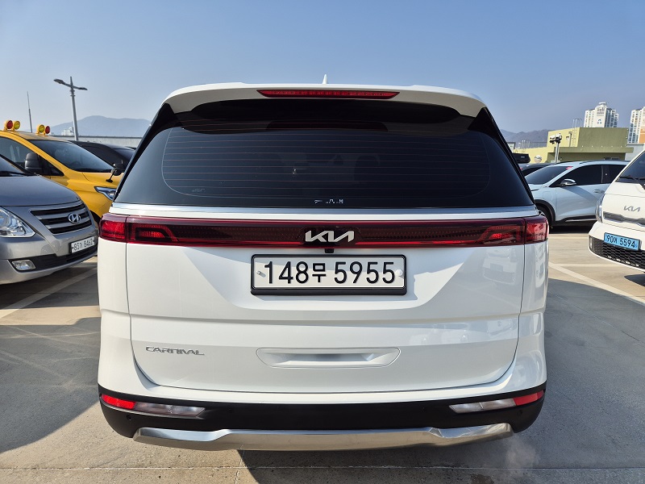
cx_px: 322
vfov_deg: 58.9
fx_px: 429
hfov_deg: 73.9
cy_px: 242
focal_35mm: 23
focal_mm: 5.4
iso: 25
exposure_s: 1/2192
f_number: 1.8
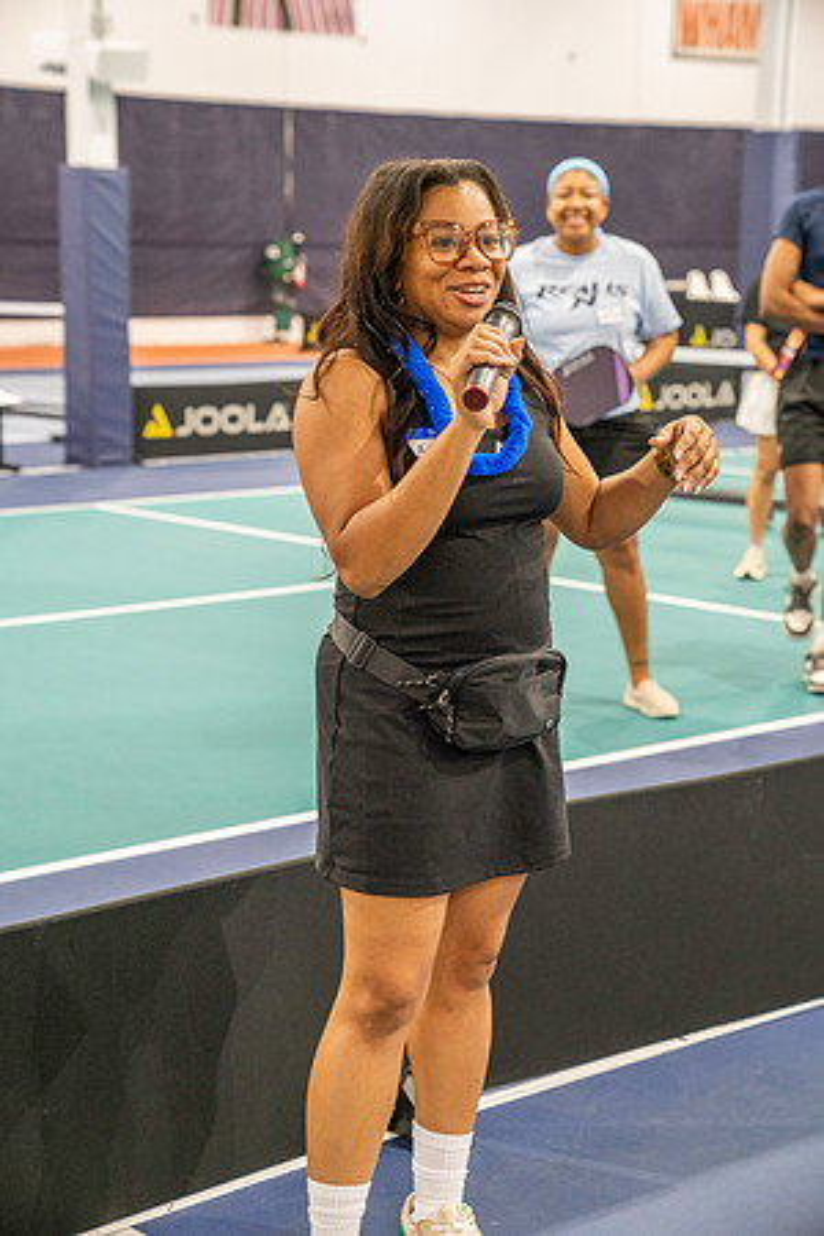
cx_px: 412
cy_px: 618
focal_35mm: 70
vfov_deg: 28.8
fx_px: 2403
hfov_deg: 19.5
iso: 6400
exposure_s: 1/200
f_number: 4.5
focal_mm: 70
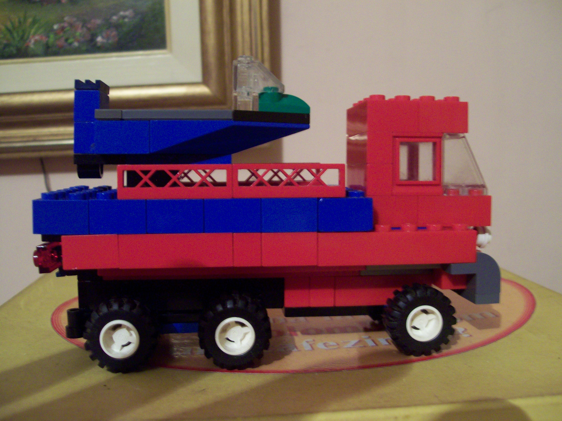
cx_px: 281
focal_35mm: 36
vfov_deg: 39.7
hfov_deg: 51.4
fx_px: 584
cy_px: 210
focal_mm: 6
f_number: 2.7
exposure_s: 1/8
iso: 160
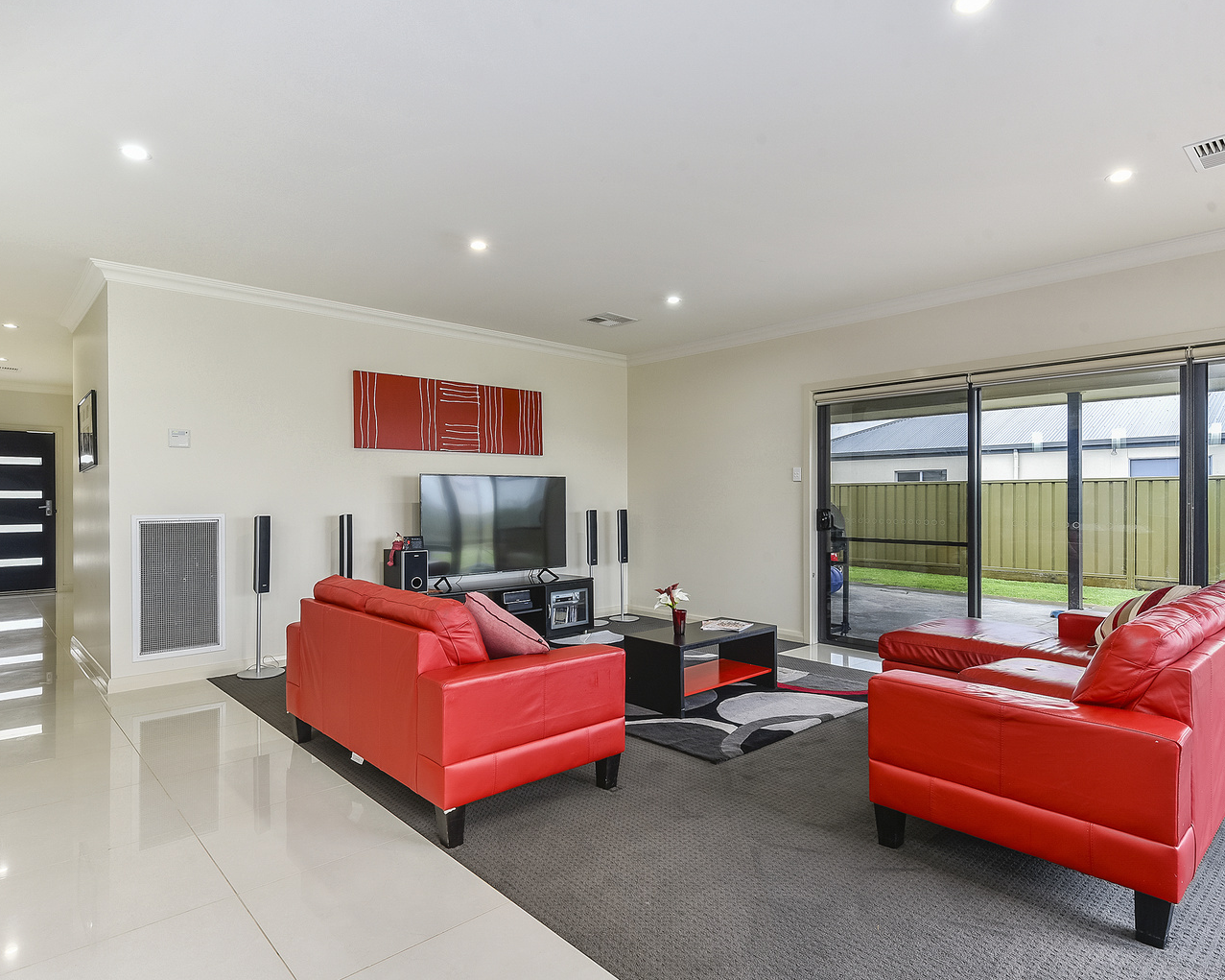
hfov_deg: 80.4
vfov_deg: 68.1
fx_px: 725
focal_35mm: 20
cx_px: 607
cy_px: 510
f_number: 11
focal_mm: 17
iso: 125
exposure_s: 1
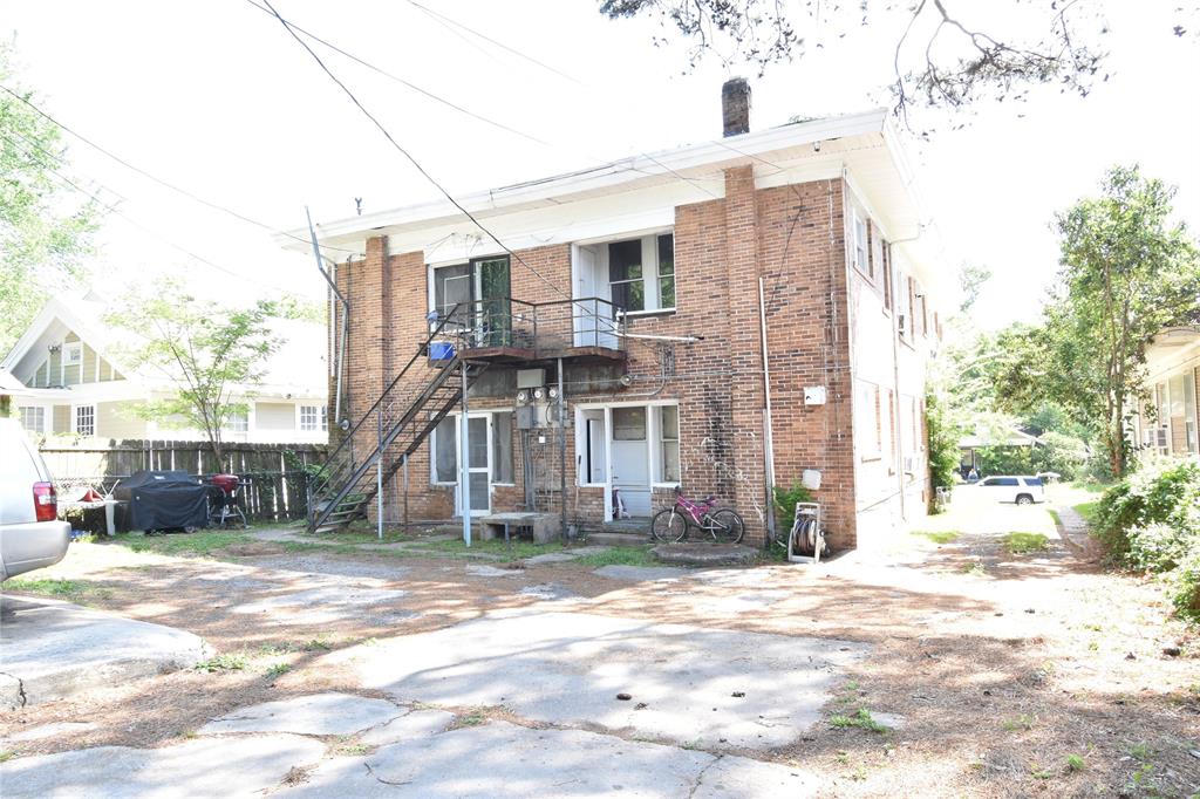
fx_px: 750
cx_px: 600
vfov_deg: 56.1
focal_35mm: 22
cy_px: 400
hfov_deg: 77.3
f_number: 13
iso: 500
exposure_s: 1/30
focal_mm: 15
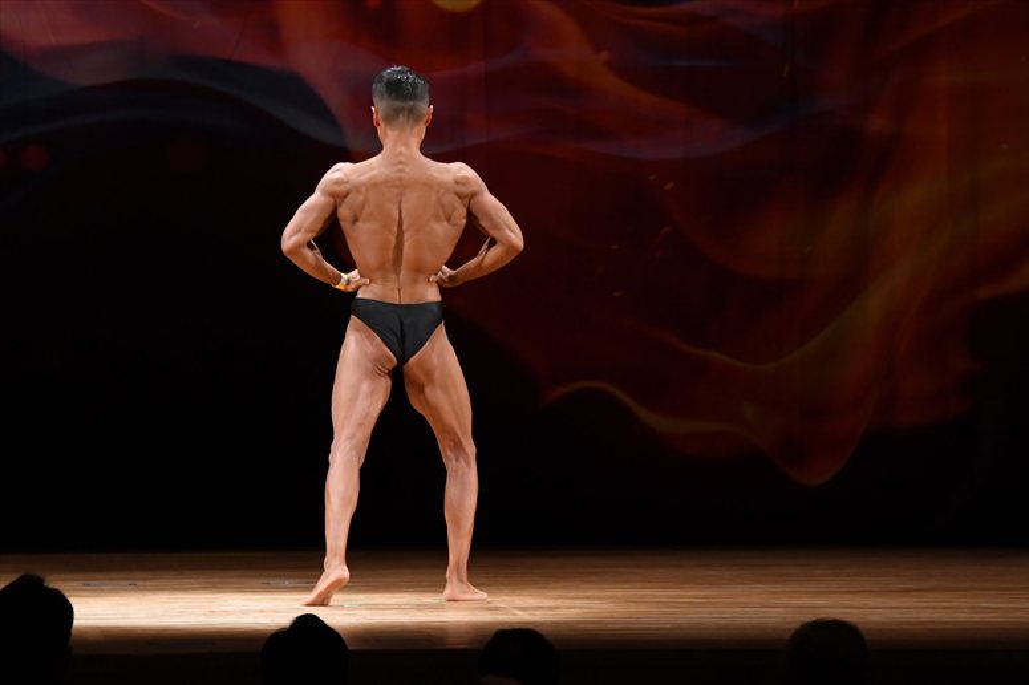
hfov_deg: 9.2
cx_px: 514
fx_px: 6428
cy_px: 342
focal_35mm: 225
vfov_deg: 6.1
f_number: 5.6
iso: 3200
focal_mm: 150
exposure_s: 1/400
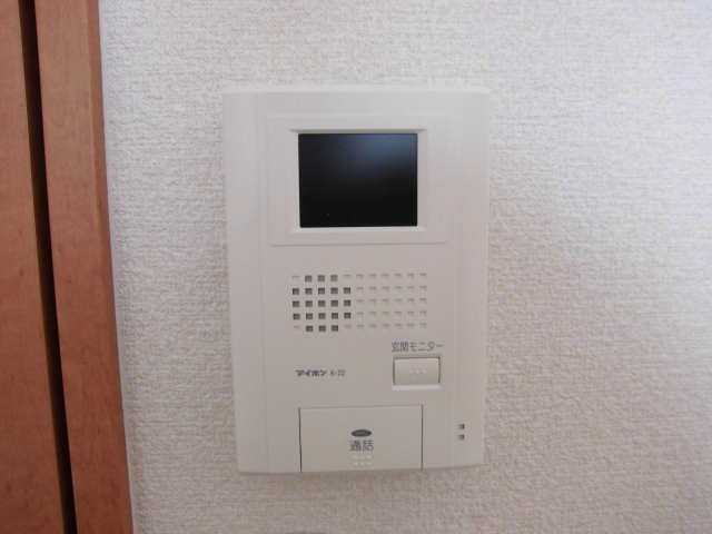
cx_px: 356
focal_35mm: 26
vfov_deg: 53.1
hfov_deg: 67.3
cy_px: 267
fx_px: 535
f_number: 2.8
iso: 100
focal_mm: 4.7
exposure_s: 1/60
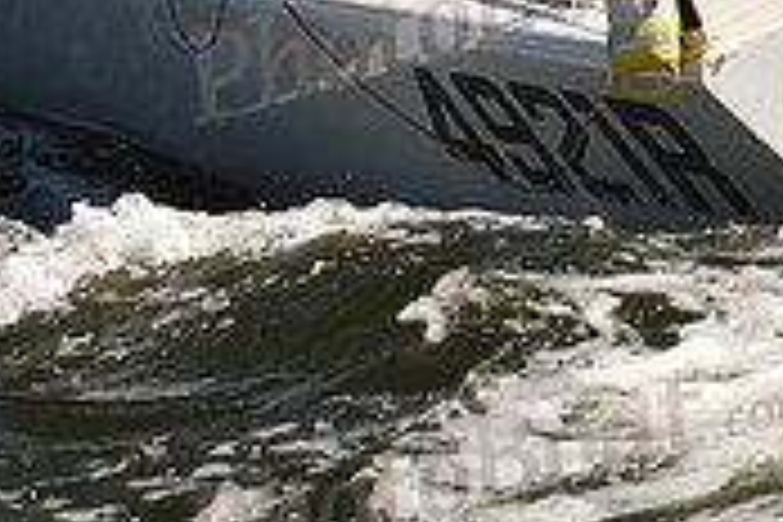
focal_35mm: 234
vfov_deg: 5.8
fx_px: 5089
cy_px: -290
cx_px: 1058
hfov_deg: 8.7
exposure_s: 1/1000
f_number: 5
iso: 250
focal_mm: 70
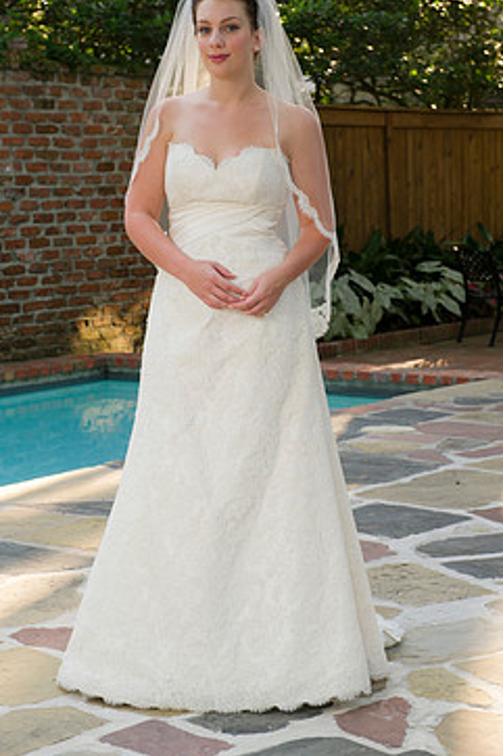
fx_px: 1825
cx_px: 279
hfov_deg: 15.7
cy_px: 317
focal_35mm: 87
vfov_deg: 23.4
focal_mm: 70
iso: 400
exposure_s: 1/80
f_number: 6.3
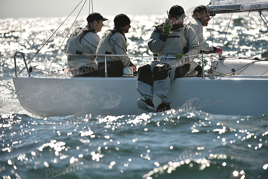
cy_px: 90
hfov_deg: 9.4
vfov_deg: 6.2
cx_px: 134
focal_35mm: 220
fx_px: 1638
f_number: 4.5
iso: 250
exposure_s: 1/2500
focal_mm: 220
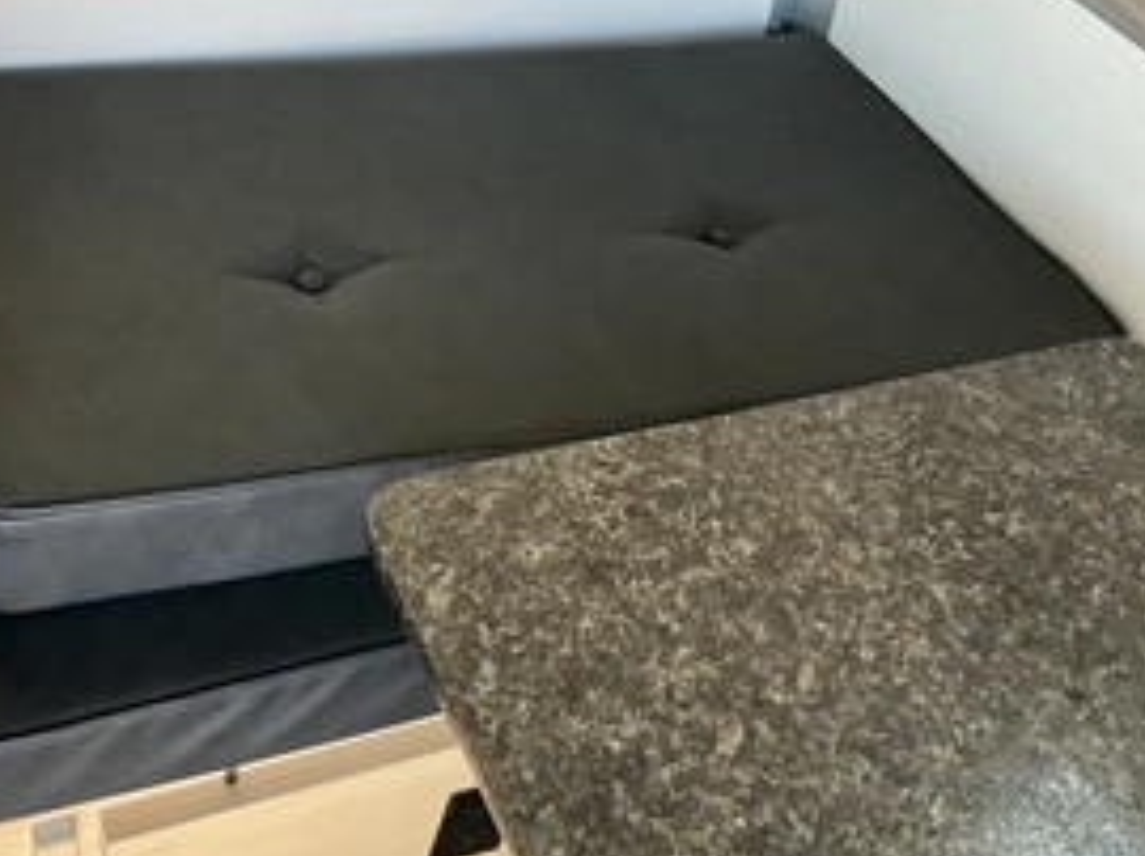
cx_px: 390
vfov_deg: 33.4
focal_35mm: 43
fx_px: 1421
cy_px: 339
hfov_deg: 43.3
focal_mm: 3
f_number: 1.8
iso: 100
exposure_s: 1/60
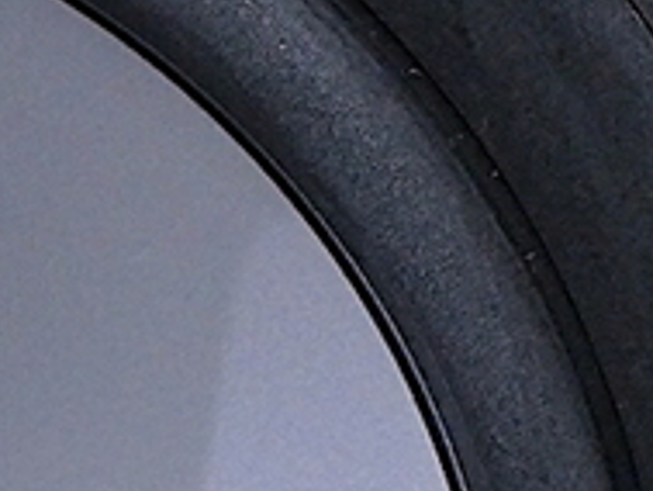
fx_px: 8607
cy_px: 740
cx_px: -491
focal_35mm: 456
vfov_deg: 3.3
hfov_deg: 4.3
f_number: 5.6
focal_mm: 16.1
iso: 400
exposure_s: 1/6
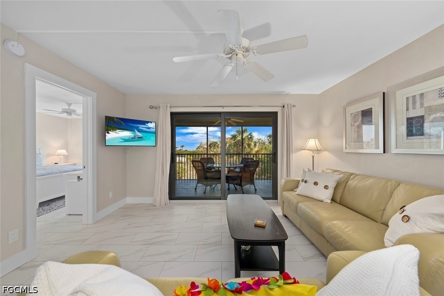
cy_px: 148
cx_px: 222
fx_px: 160
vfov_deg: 85.5
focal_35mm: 13
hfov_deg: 108.3
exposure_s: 2.5
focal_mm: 13
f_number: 10
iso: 160
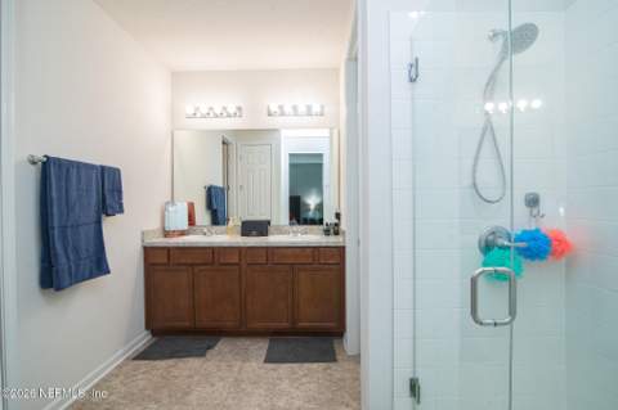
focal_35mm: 16
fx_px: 274
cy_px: 205
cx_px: 309
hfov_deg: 96.8
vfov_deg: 73.6
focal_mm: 16
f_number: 8
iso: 250
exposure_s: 1/15
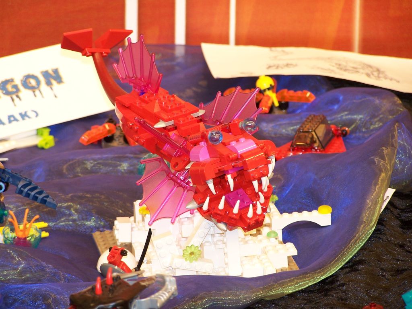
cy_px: 154
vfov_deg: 7.1
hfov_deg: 9.5
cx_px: 206
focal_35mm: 209
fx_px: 2488
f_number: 3.2
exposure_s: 1/3
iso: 80
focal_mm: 34.6
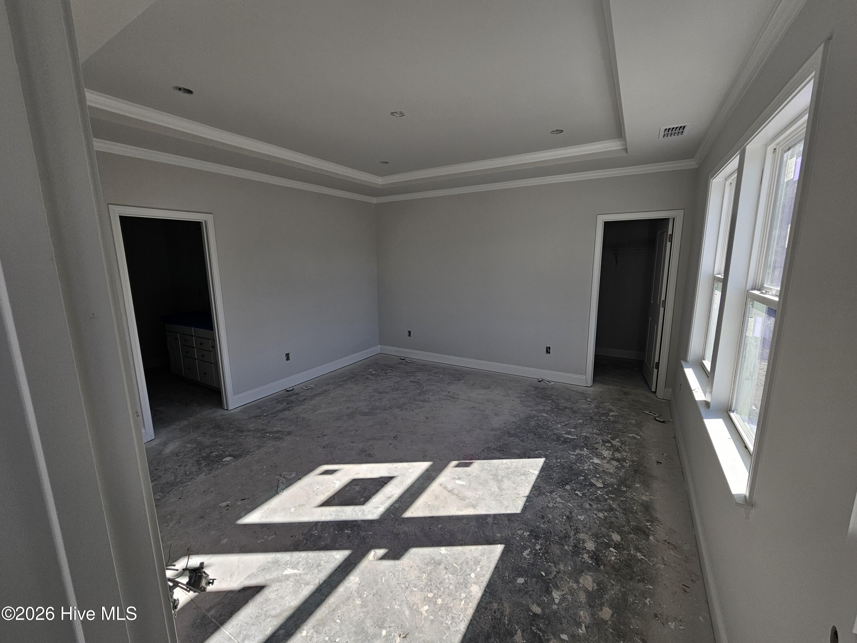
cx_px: 428
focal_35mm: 13
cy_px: 322
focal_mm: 2.2
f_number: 2.2
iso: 50
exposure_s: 1/395
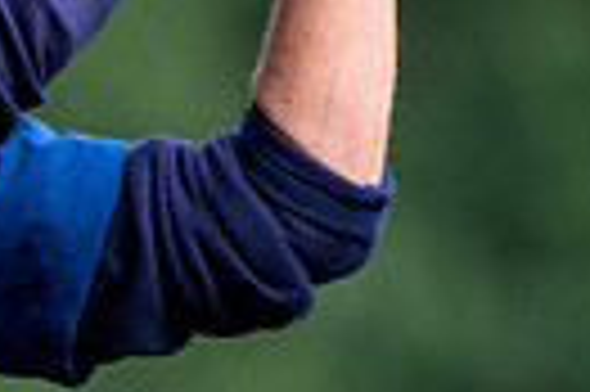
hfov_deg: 0.6
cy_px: 74
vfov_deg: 0.4
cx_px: -671
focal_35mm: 3190
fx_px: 52215
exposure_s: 1/1250
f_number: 5.6
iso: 800
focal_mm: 480
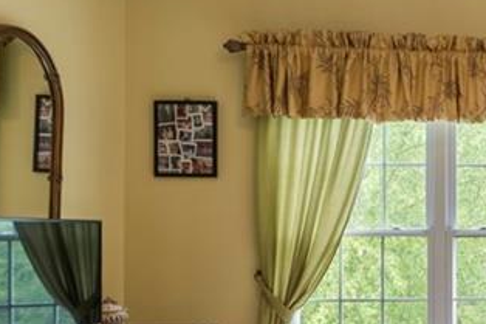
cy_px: 239
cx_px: 588
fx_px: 837
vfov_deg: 21.7
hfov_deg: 28.1
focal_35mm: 62
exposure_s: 1/40
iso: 320
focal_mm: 19
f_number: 11
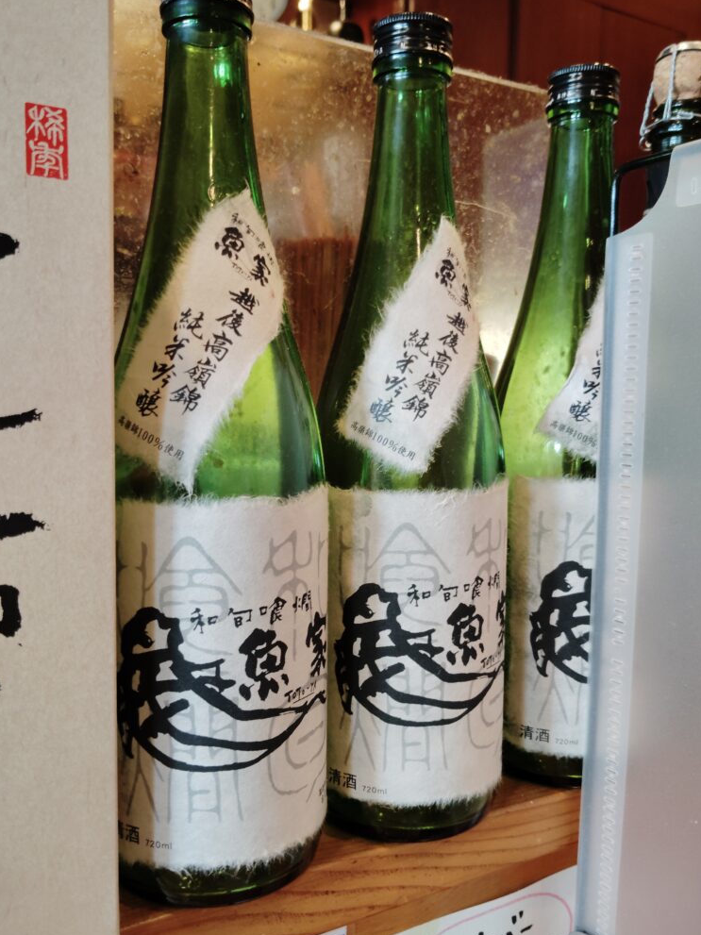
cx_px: 345
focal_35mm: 30
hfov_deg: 46.8
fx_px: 810
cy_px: 479
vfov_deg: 60.0
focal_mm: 4.25
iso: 219
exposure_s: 1/33.3
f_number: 1.8
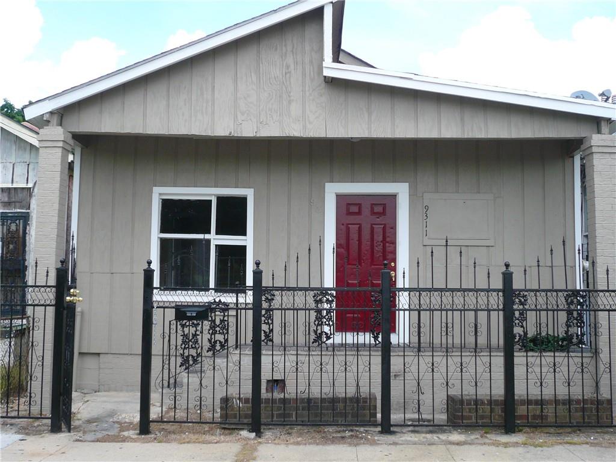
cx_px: 308
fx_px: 747
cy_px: 231
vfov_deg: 34.3
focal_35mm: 42
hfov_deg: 44.8
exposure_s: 1/500
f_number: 3.3
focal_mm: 6.9
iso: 100
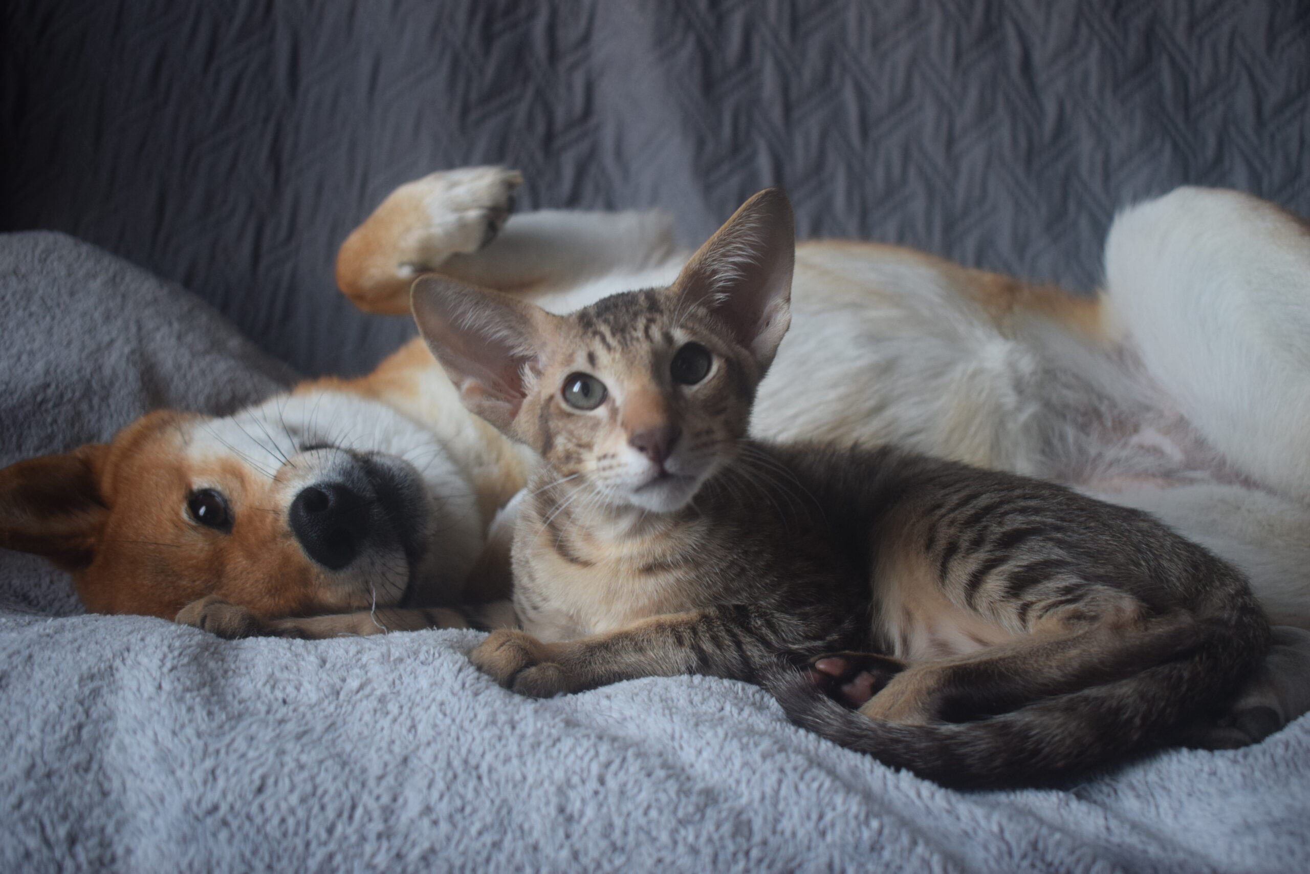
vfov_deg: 33.0
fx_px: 1474
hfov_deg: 47.9
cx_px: 655
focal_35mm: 40
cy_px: 437
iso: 900
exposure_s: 1/60
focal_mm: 27
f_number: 4
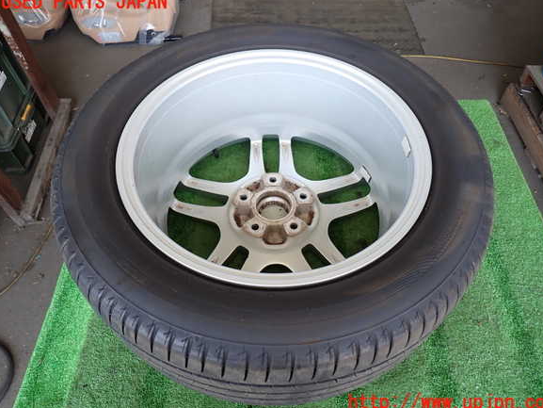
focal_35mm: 26
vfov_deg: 53.1
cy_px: 203
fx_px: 408
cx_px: 279
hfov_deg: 67.3
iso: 100
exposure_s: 1/60
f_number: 2
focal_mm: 4.5
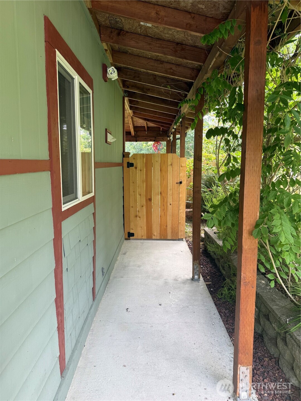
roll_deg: -0.6
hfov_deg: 56.8
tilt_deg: -7.5
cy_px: 200
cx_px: 150
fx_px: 278
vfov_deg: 71.6
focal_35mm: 24
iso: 64
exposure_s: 1/121
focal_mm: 6.76
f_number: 1.78
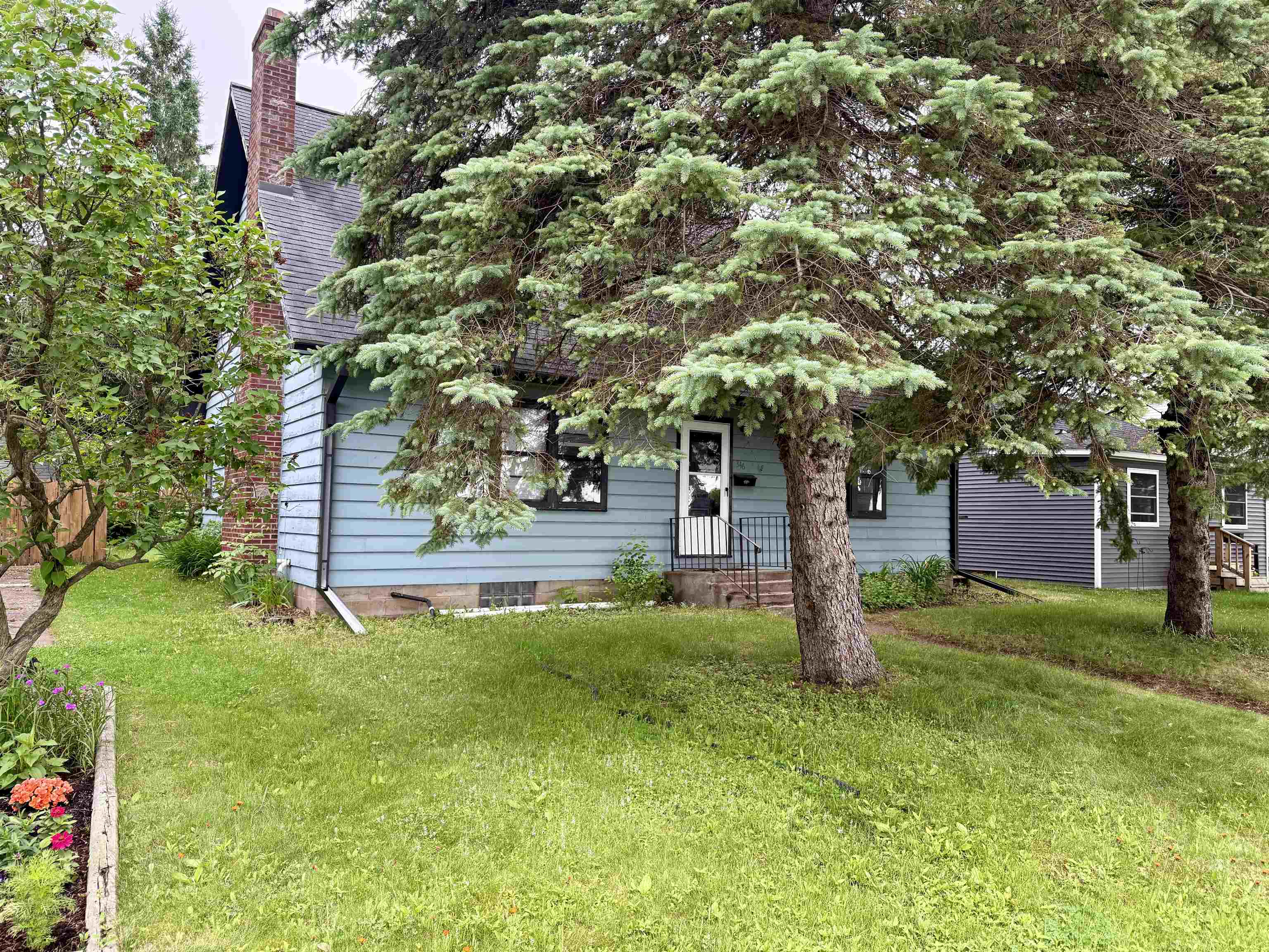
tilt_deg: +3.2
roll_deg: -0.6
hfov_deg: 71.6
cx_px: 634
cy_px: 476
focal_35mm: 24
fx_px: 880
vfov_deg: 56.8
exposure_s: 1/293
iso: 100
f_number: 1.78
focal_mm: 6.76
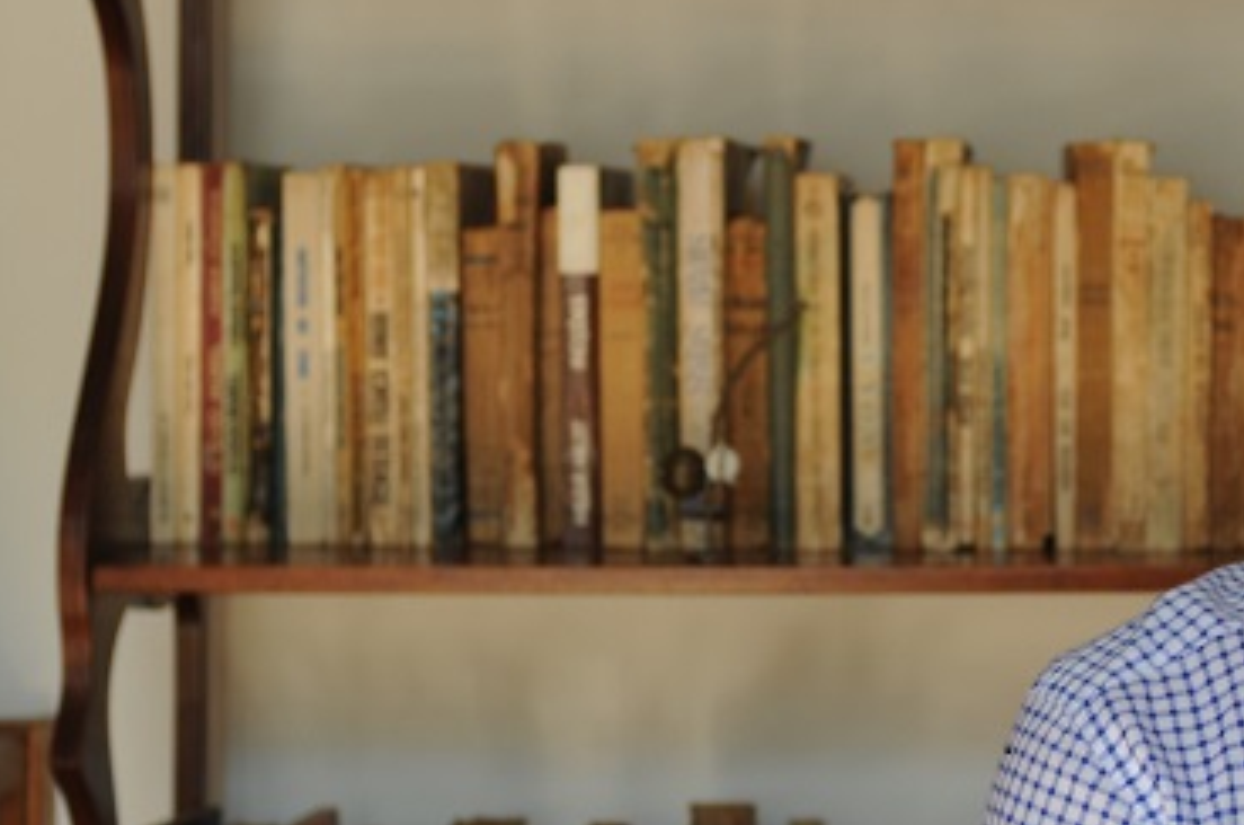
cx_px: 1041
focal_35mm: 100
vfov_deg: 13.6
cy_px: 314
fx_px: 3448
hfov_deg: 20.2
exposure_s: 1/30
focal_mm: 35
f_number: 4
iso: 200
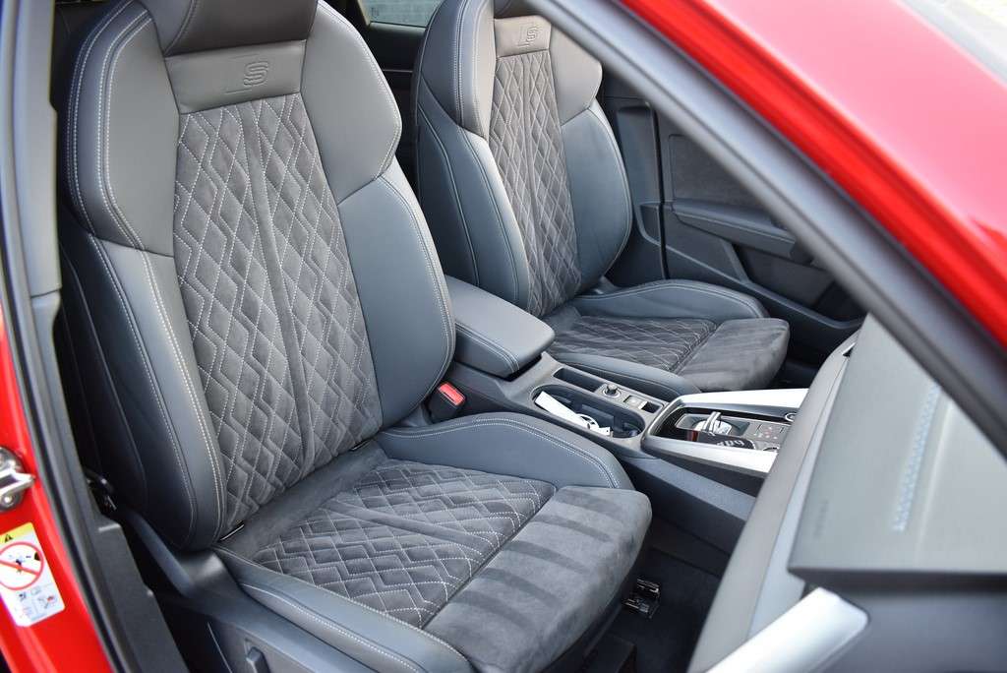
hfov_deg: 67.4
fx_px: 756
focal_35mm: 27
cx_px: 504
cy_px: 336
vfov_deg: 48.0
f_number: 4
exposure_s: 1/60
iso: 400
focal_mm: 18
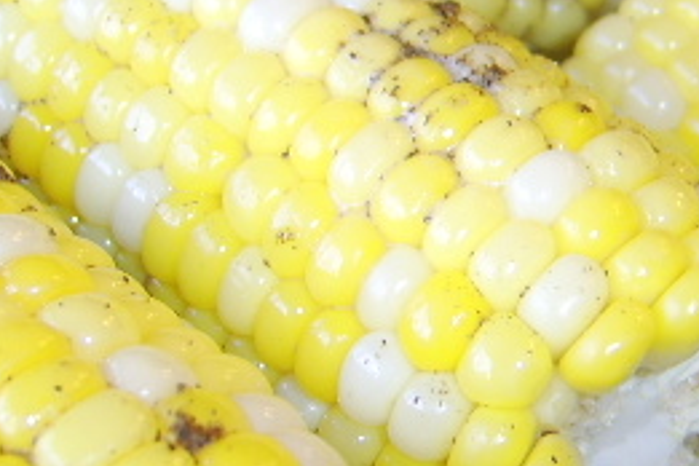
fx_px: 1534
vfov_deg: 17.3
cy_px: 187
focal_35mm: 79
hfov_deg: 25.6
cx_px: 450
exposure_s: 1/30
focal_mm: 8.13
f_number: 2.7
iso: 71
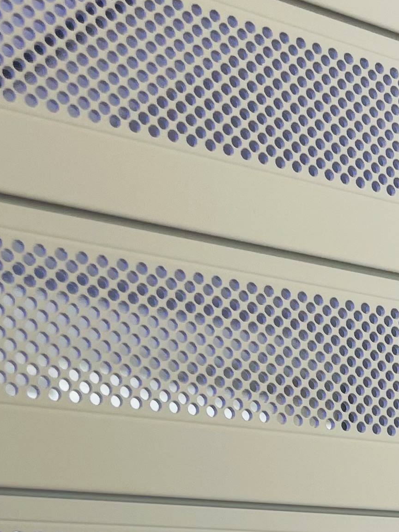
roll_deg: +0.7
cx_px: 562
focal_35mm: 91
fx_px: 1399
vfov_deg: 20.2
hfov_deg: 15.2
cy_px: 642
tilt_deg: -2.1
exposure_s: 1/111
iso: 32
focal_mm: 4.2
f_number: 1.6
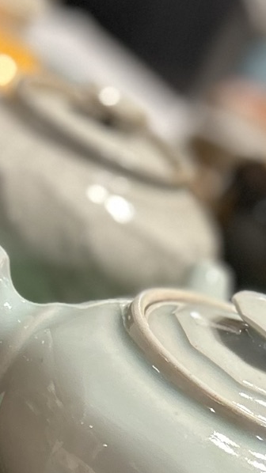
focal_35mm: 97
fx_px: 1217
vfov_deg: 20.2
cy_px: 607
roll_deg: -33.9
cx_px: 405
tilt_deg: -25.0
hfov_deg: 11.9
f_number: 1.5
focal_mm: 5.7
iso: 250
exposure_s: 1/60
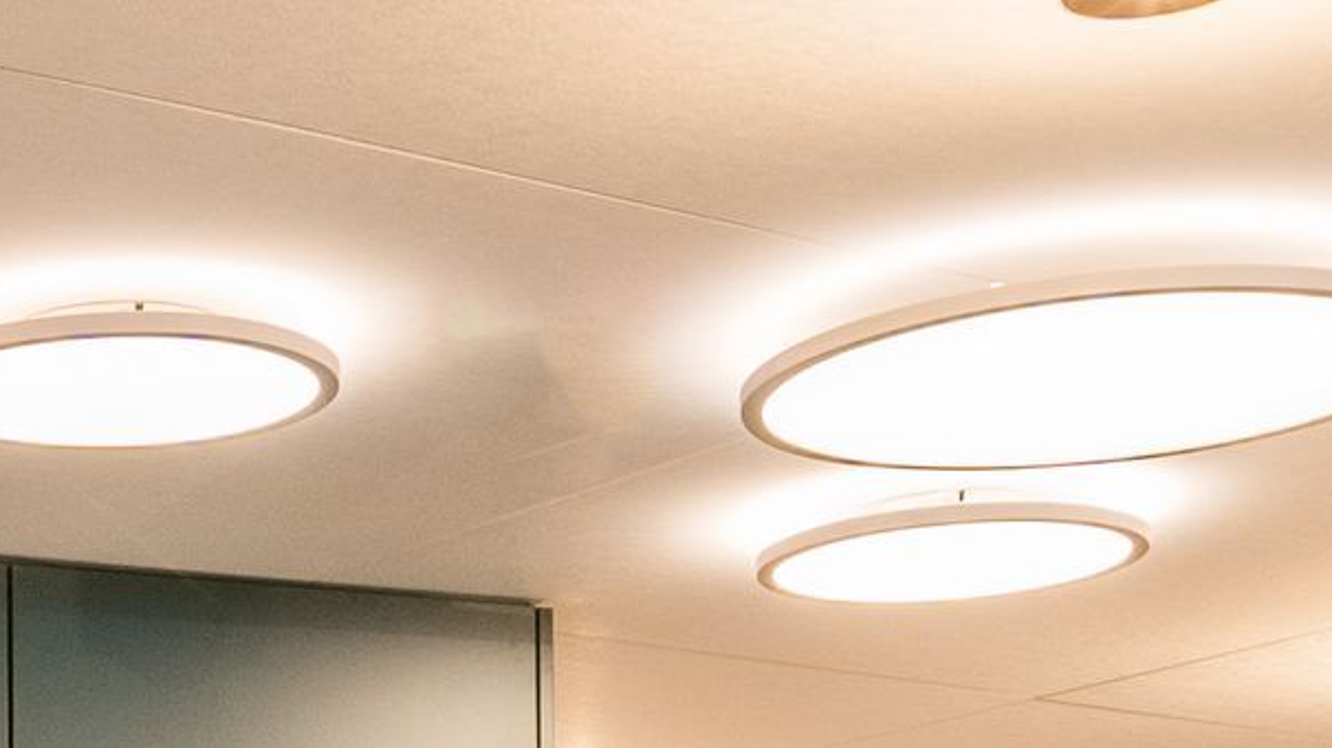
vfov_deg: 9.6
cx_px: -313
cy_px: 1725
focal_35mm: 113
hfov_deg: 17.9
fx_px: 3990
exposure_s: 1/3
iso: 400
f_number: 11
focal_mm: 17
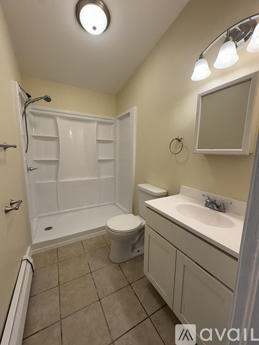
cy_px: 172
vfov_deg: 102.1
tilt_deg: -7.4
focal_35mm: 14
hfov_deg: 85.7
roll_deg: -1.1
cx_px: 130
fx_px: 140
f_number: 2.2
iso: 80
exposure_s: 1/120
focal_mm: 2.22
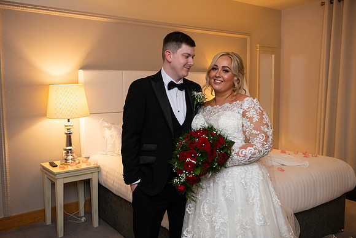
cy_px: 119
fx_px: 336
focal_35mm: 34
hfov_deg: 55.8
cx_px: 178
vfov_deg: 38.9
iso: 800
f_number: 3.5
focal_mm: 34
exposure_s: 1/160
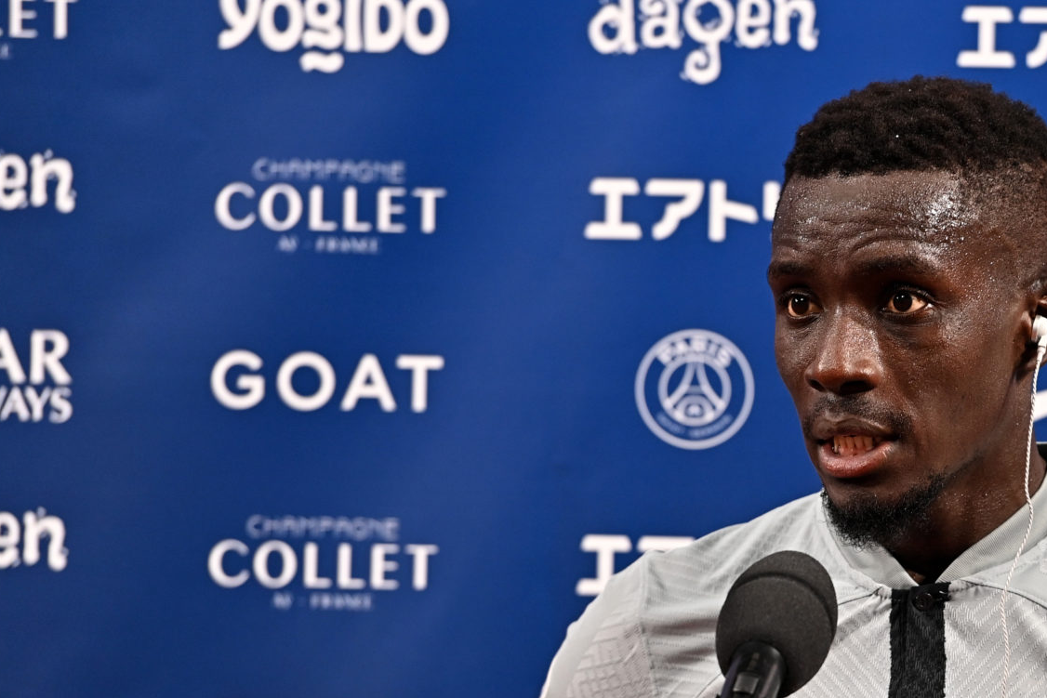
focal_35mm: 341
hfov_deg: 6.0
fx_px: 9918
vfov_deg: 4.0
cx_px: 856
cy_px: 565
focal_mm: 200
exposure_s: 1/320
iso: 1000
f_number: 3.5
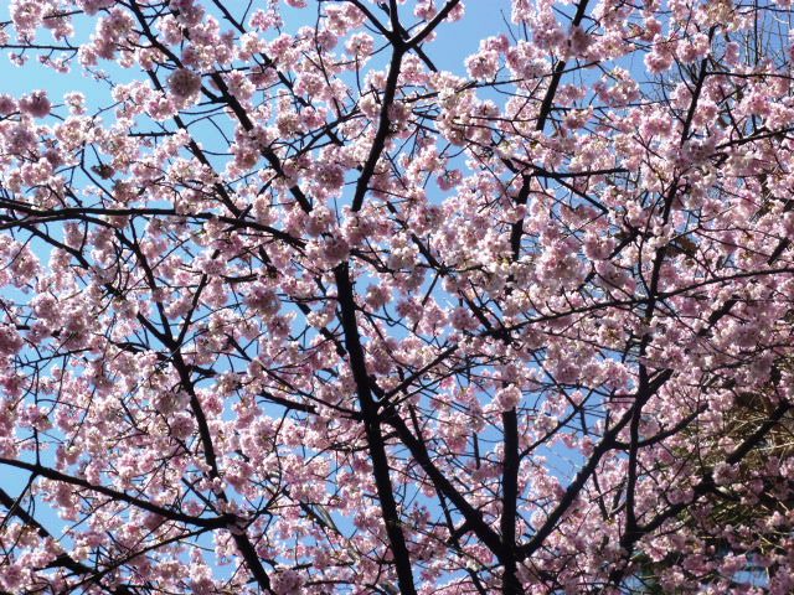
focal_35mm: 70
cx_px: 397
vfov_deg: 21.0
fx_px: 1606
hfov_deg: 27.8
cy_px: 298
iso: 80
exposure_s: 1/320
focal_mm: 12.4
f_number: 5.1
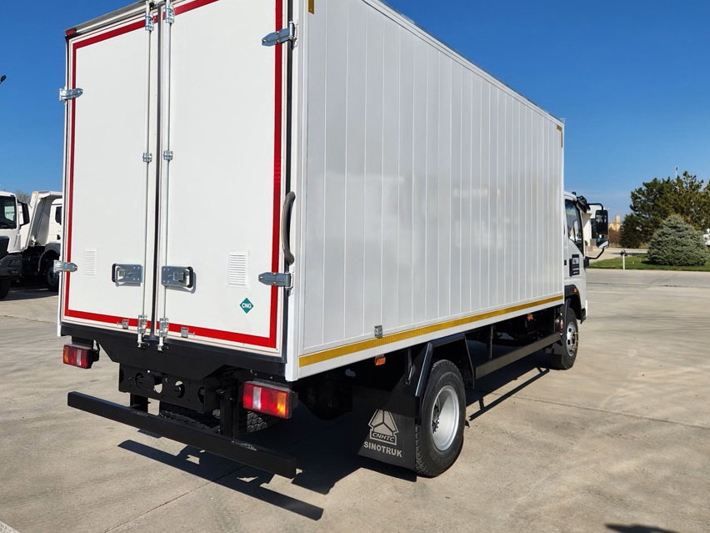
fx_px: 554
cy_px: 228
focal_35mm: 27
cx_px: 336
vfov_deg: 51.2
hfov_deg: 65.3
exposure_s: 1/3493
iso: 20
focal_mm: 5.4
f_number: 1.8
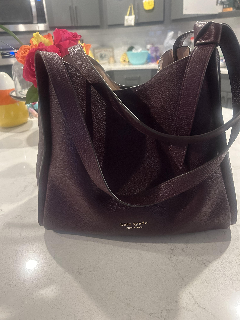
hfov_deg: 53.1
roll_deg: +4.7
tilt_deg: -25.5
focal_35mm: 26
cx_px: 120
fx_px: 240
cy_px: 160
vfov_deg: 67.3
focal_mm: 5.7
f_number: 1.5
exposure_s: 1/40
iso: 640
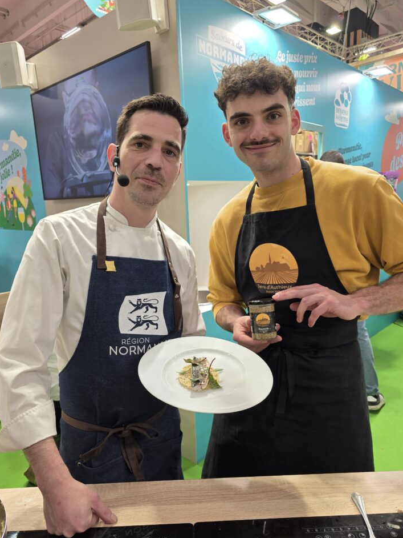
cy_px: 292
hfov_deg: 54.9
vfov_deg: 69.3
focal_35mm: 25
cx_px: 207
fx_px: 388
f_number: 1.7
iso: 64
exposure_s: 1/100
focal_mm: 6.3
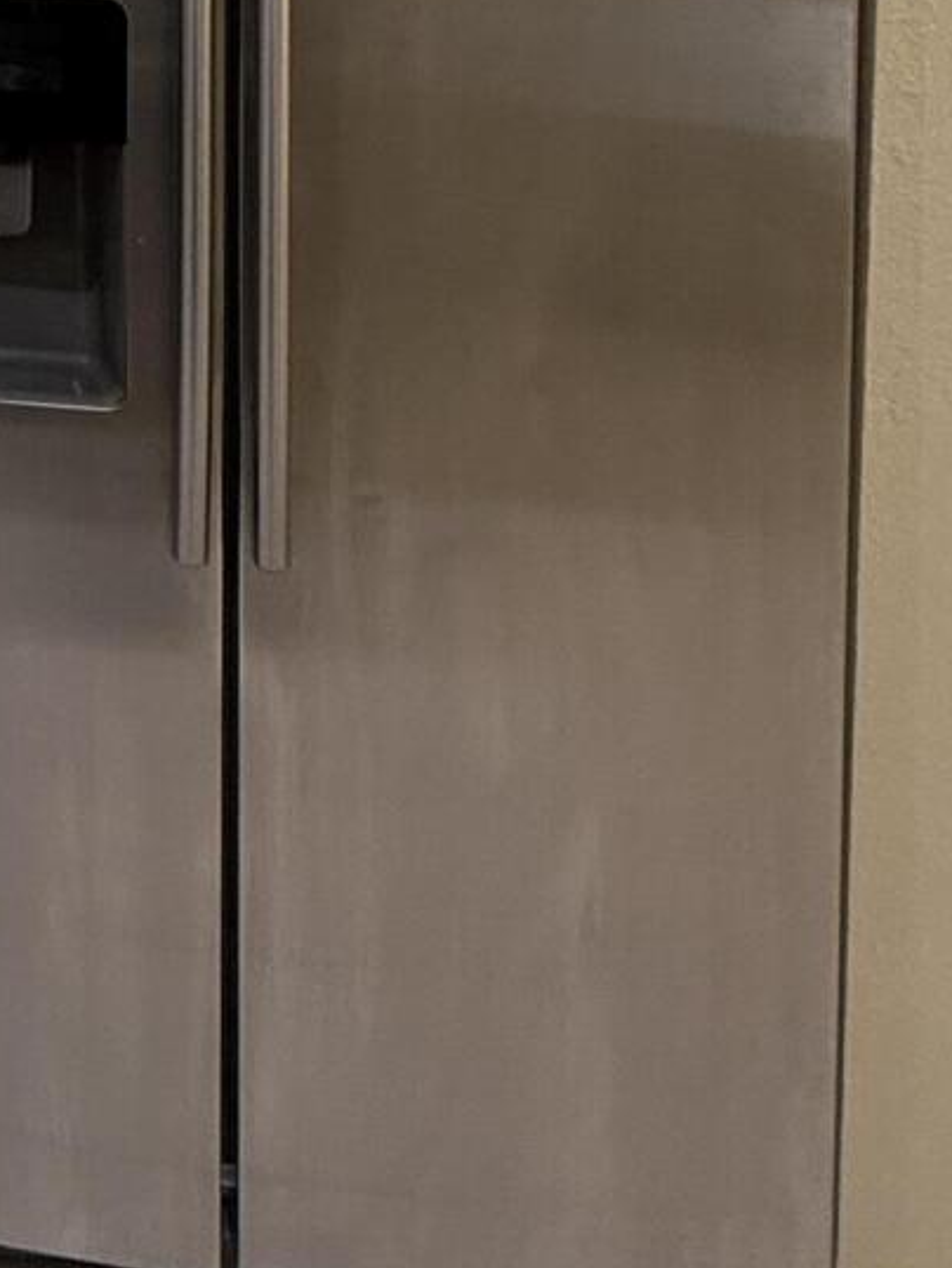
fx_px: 1905
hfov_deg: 25.3
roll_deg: +0.2
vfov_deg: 31.2
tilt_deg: -3.2
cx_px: -184
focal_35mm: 52
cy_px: -240
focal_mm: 2.22
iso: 320
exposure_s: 1/120
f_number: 2.2
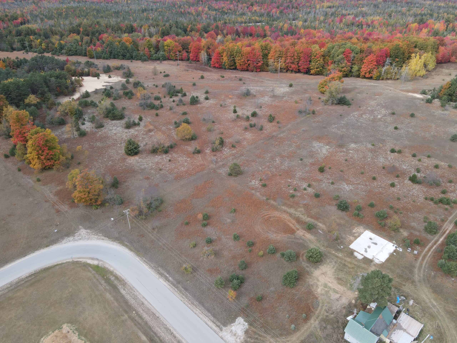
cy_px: 172
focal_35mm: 24
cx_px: 228
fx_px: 317
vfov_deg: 56.8
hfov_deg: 71.6
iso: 110
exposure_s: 1/15
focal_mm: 4.5
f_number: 2.8
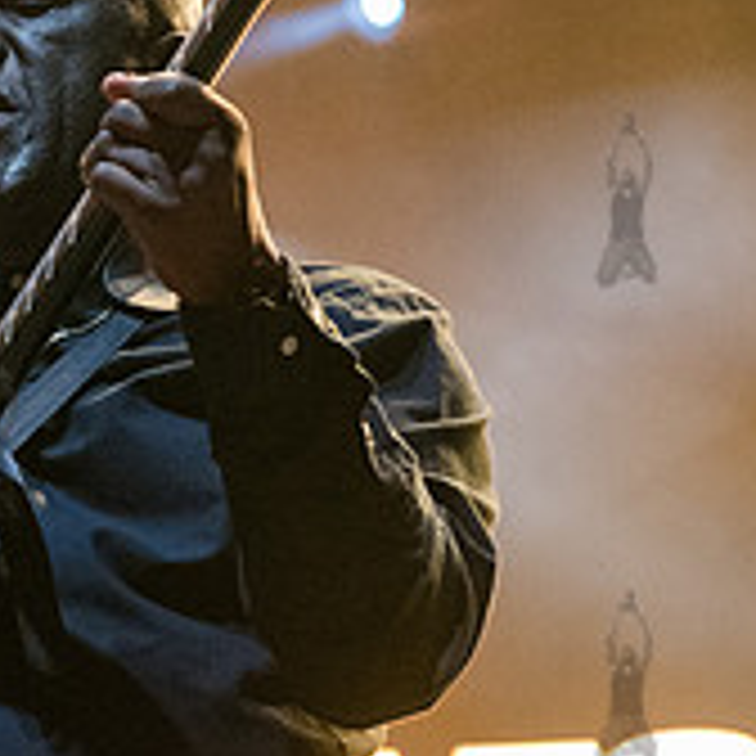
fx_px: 5337
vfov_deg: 8.1
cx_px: -9
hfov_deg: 8.1
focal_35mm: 216
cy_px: 354
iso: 6400
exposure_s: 1/500
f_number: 3.5
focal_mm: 62
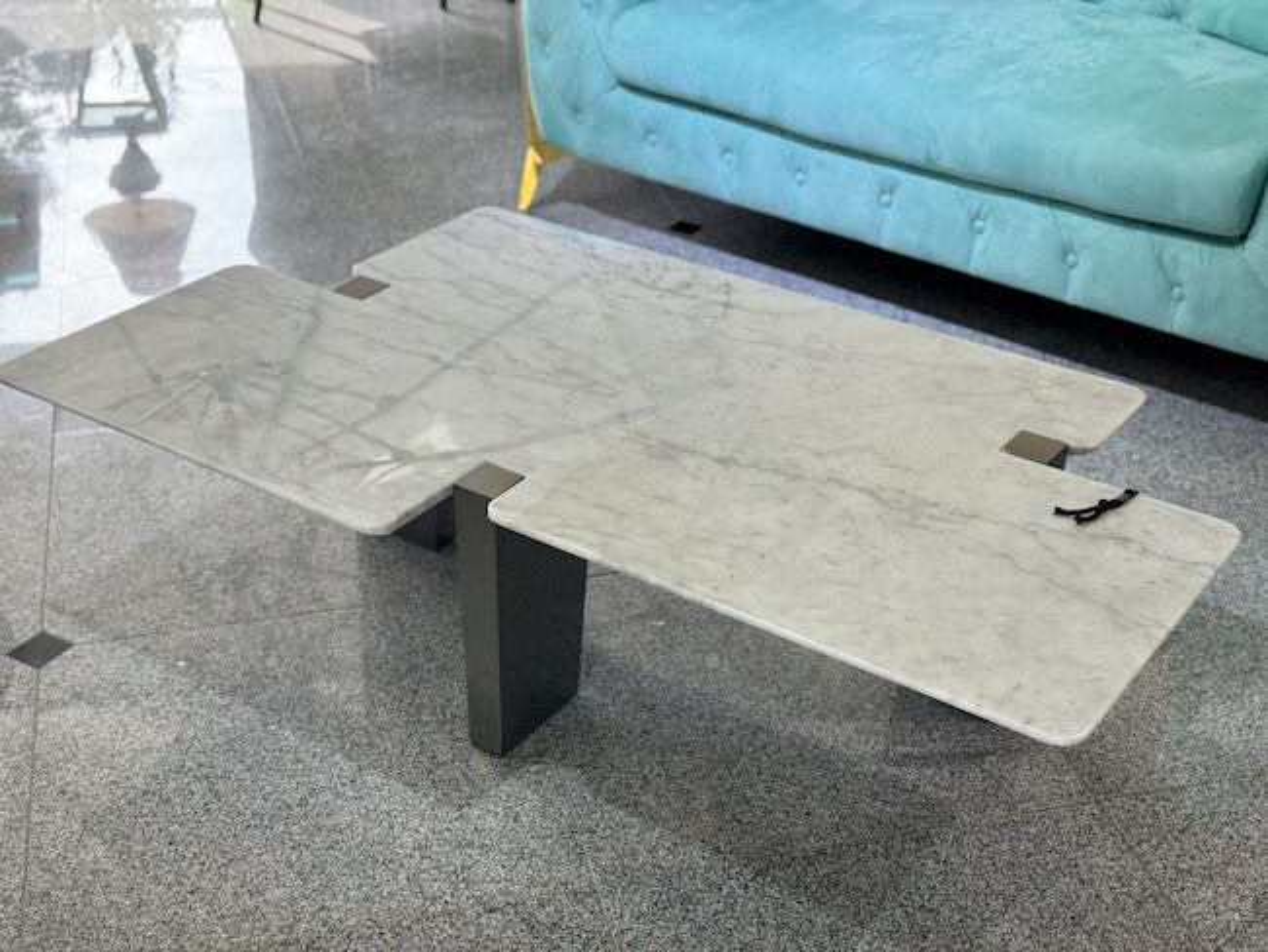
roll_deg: -0.2
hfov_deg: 39.6
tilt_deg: -30.4
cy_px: 476
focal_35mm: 48
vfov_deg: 30.3
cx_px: 634
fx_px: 1759
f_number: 1.78
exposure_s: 1/100
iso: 64
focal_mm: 6.76
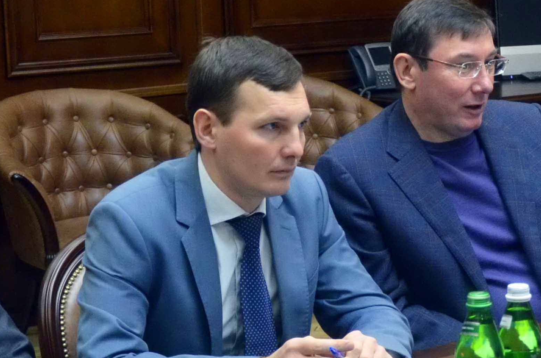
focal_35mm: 116
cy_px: 222
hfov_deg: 17.6
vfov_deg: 11.8
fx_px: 1733
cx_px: 409
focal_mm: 25
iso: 1600
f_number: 4
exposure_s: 1/40
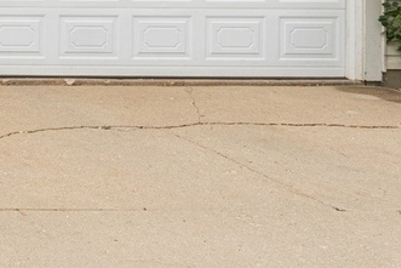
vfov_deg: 13.1
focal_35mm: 95
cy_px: -193
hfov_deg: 15.8
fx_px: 1064
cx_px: -441
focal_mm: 13
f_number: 9
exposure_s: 1/500
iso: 200
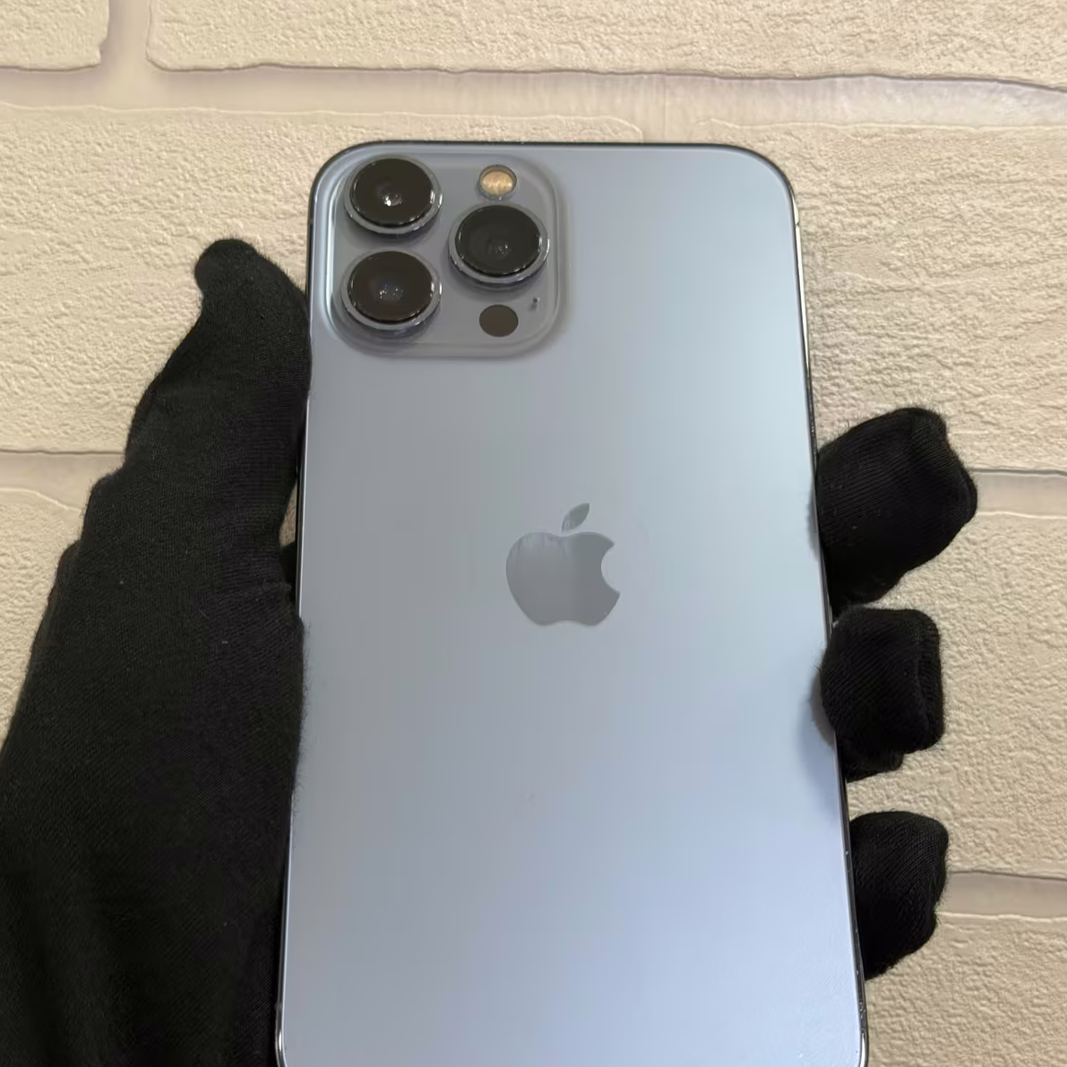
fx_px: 1988
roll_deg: -2.1
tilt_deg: +6.3
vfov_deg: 30.0
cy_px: 648
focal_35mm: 57
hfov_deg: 30.0
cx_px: 530
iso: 80
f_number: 1.78
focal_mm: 6.76
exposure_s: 1/100
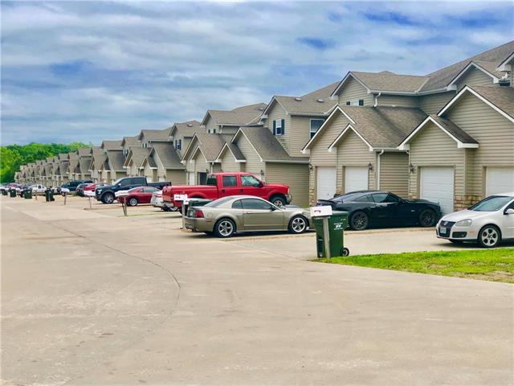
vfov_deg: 25.7
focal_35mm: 57
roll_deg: -0.7
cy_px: 193
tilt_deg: -2.1
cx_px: 257
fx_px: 846
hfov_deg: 33.8
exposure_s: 1/1080
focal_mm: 6.6
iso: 20
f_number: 2.8
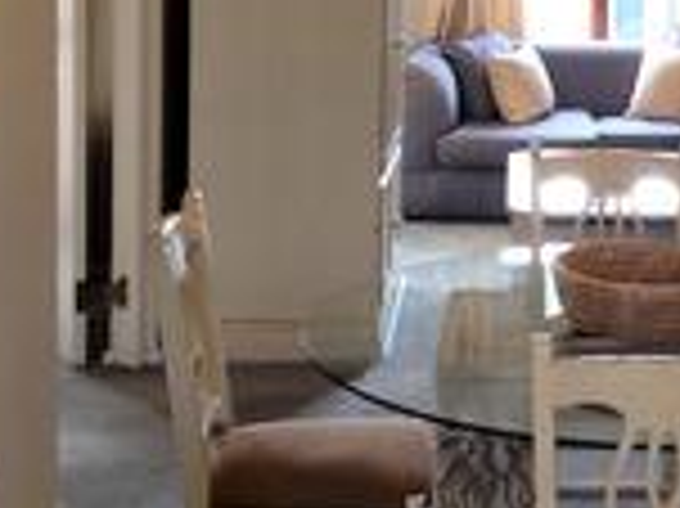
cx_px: 545
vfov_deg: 15.5
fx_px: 1825
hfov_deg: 20.9
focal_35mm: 93
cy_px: -27
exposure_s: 1/30
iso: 80
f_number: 2.4
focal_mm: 4.28
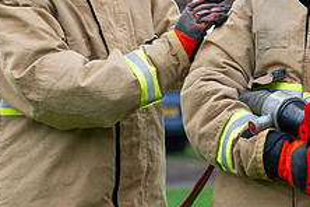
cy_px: 11
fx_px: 4434
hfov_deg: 4.0
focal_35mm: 515
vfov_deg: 2.7
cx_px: 202
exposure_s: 1/250
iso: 640
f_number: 7.1
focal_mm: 190
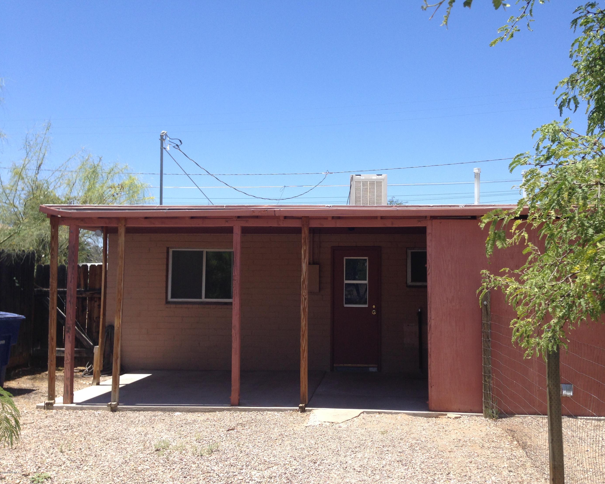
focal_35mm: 35
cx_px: 328
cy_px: 241
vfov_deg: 42.2
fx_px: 627
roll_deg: -0.6
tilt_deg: +3.6
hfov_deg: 51.5
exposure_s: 1/1043
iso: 50
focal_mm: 4.12
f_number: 2.4
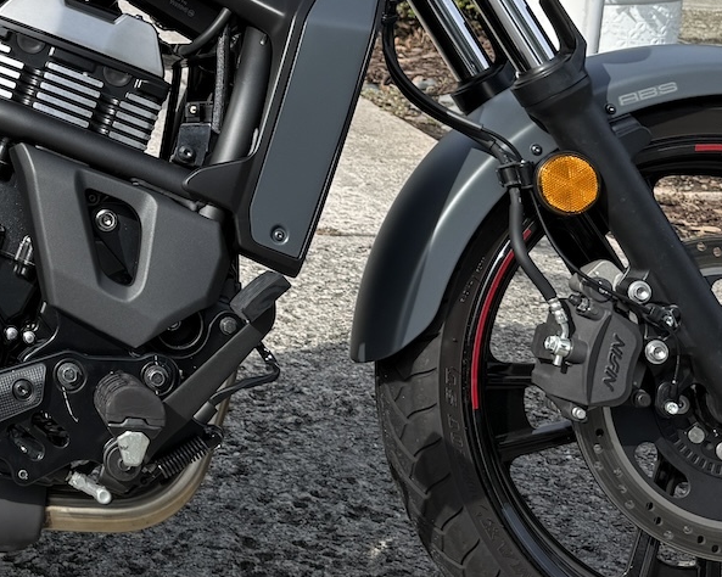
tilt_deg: -4.2
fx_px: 1688
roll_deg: -2.0
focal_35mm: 79
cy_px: -45
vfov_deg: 18.7
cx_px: -122
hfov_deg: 22.4
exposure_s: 1/2611
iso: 80
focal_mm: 6.76
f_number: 1.78
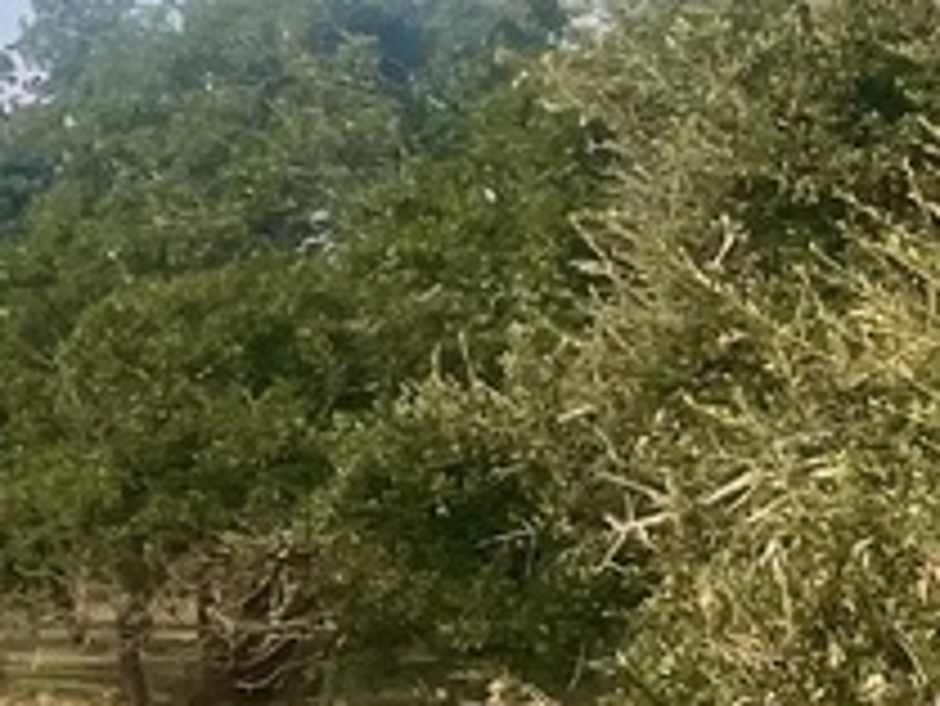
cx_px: -1277
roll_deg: -0.1
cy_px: 117
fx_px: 4673
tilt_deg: +3.7
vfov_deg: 8.6
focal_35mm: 172
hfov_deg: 10.1
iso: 32
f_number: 1.6
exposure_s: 1/1821
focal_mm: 5.1
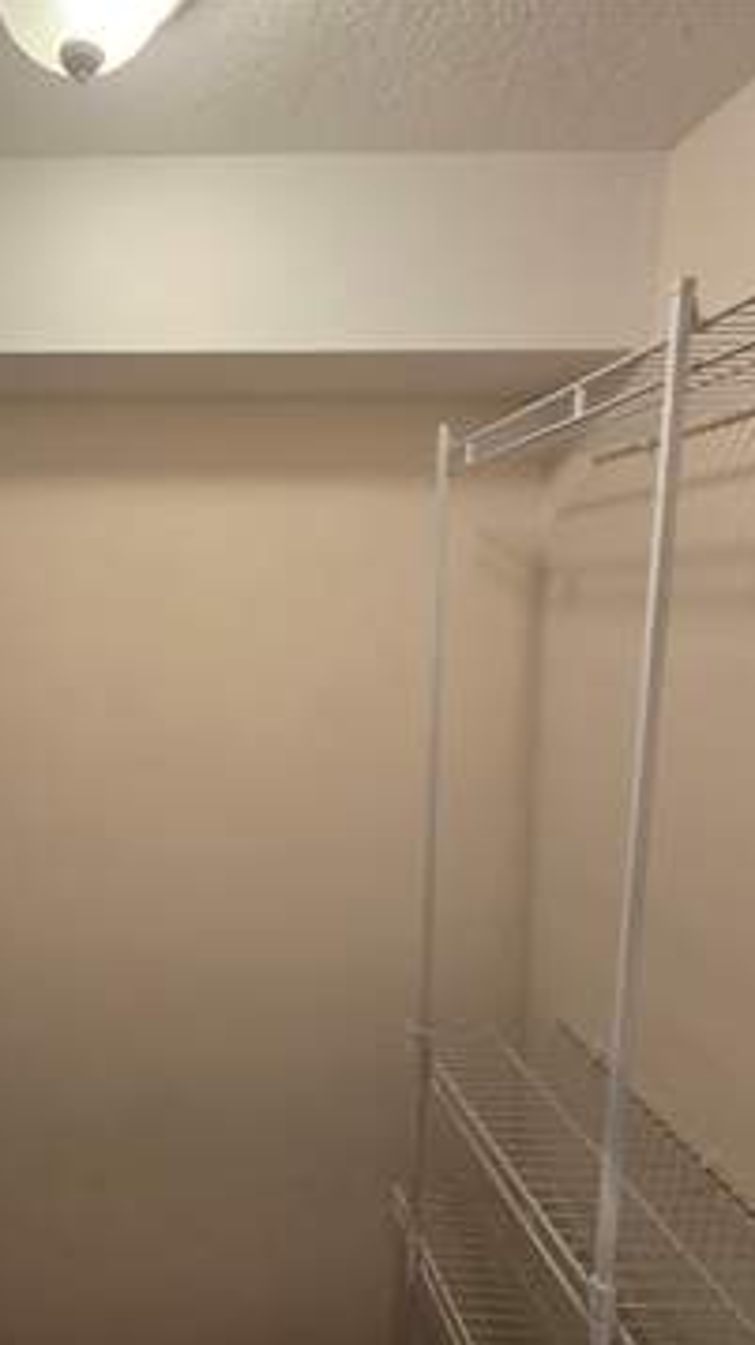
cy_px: 672
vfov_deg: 89.6
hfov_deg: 52.6
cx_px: 105
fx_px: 677
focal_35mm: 19
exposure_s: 1/60
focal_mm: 2.2
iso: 160
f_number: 2.2
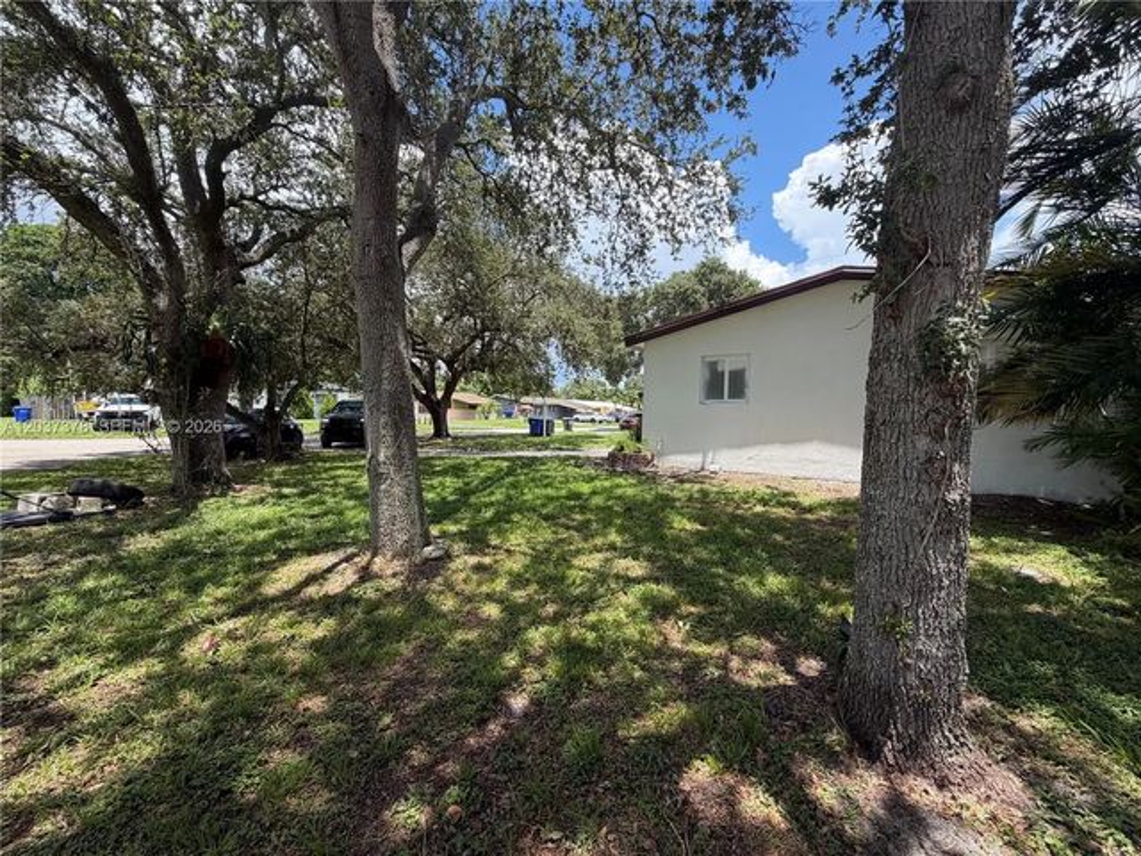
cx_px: 570
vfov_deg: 85.7
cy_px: 428
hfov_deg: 102.1
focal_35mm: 14
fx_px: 461
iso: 40
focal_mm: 2.22
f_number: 2.2
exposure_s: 1/502
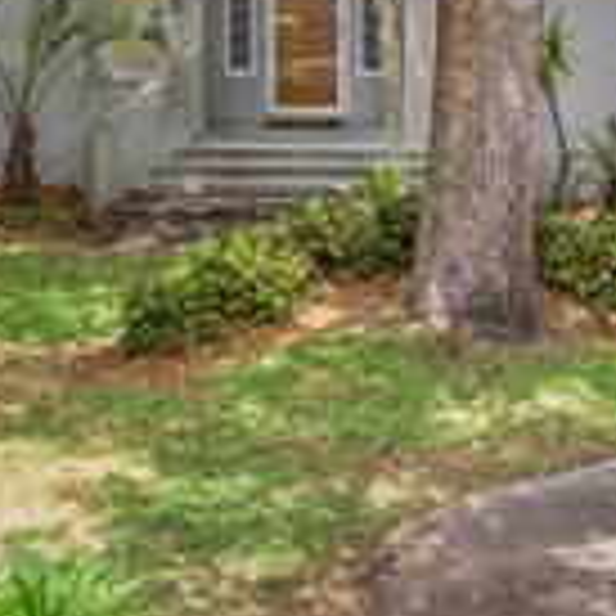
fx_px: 1409
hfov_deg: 24.6
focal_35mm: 70
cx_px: 400
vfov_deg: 23.7
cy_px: 16
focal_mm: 8.38
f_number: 2.8
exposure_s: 1/320
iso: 110
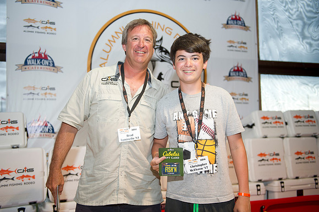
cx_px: 160
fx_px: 337
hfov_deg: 50.7
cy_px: 106
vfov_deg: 35.0
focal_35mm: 38
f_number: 3.2
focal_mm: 38
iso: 500
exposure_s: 1/250
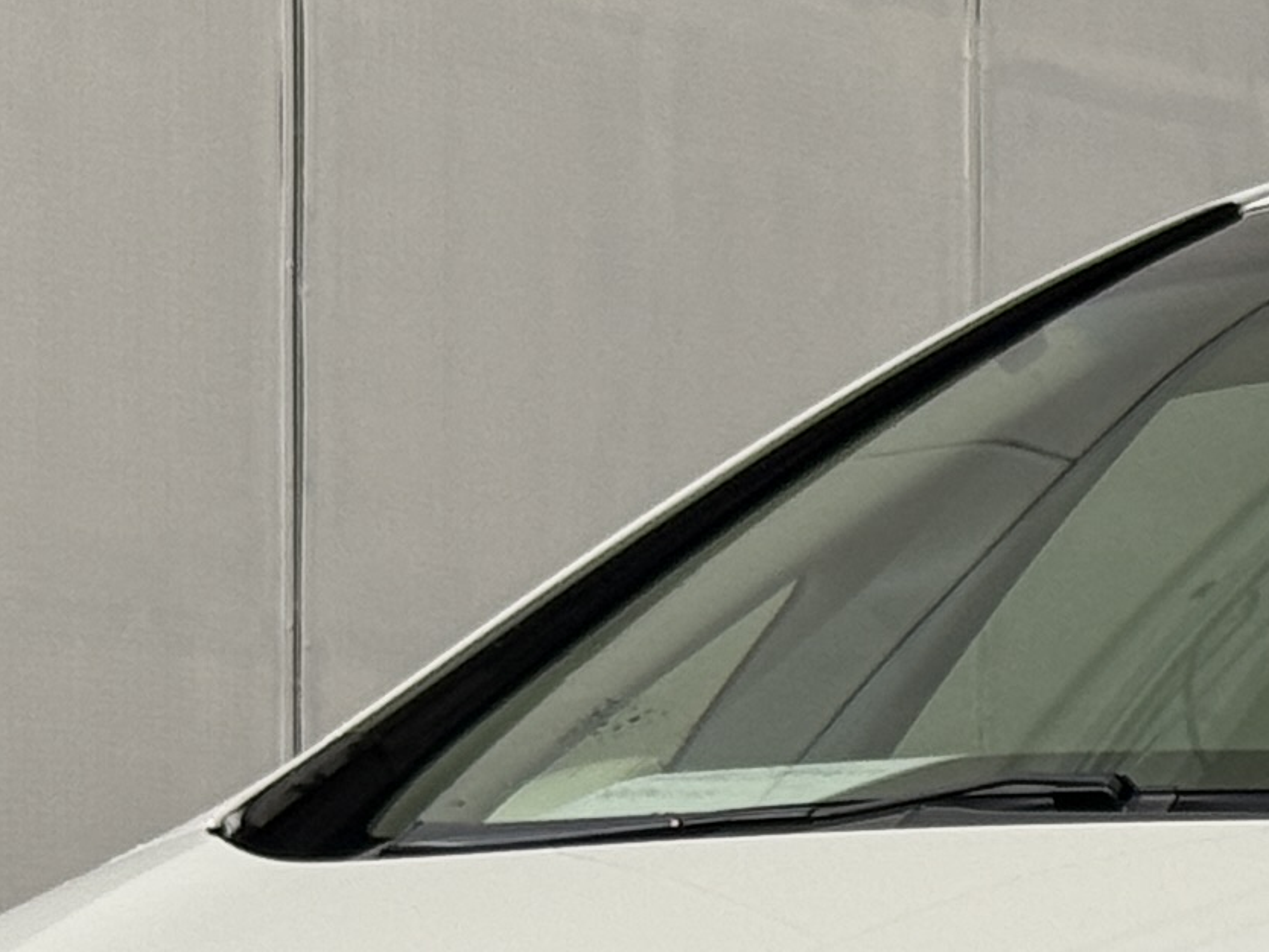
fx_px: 8507
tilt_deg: +0.6
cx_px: 1844
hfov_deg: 8.4
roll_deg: -0.2
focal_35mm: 232
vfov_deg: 6.4
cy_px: 1195
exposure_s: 1/60
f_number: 1.78
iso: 64
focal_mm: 6.76
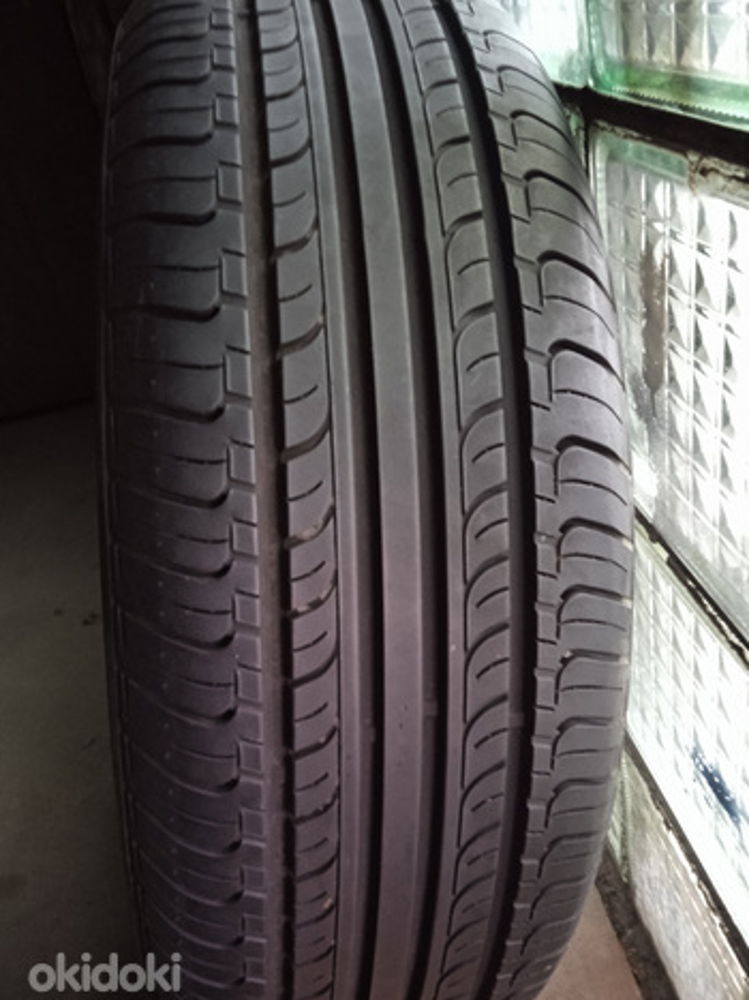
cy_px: 512
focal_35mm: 30
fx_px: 866
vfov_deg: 60.0
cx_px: 369
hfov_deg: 46.8
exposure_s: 1/16.7
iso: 834
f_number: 2.2
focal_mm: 3.43
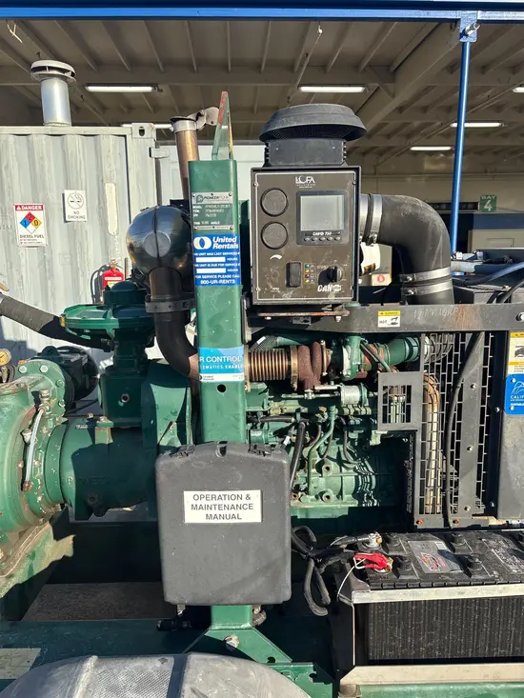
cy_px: 349
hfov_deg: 53.1
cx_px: 262
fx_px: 525
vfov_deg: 67.3
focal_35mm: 26
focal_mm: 5.96
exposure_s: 1/1393
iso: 50
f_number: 1.6
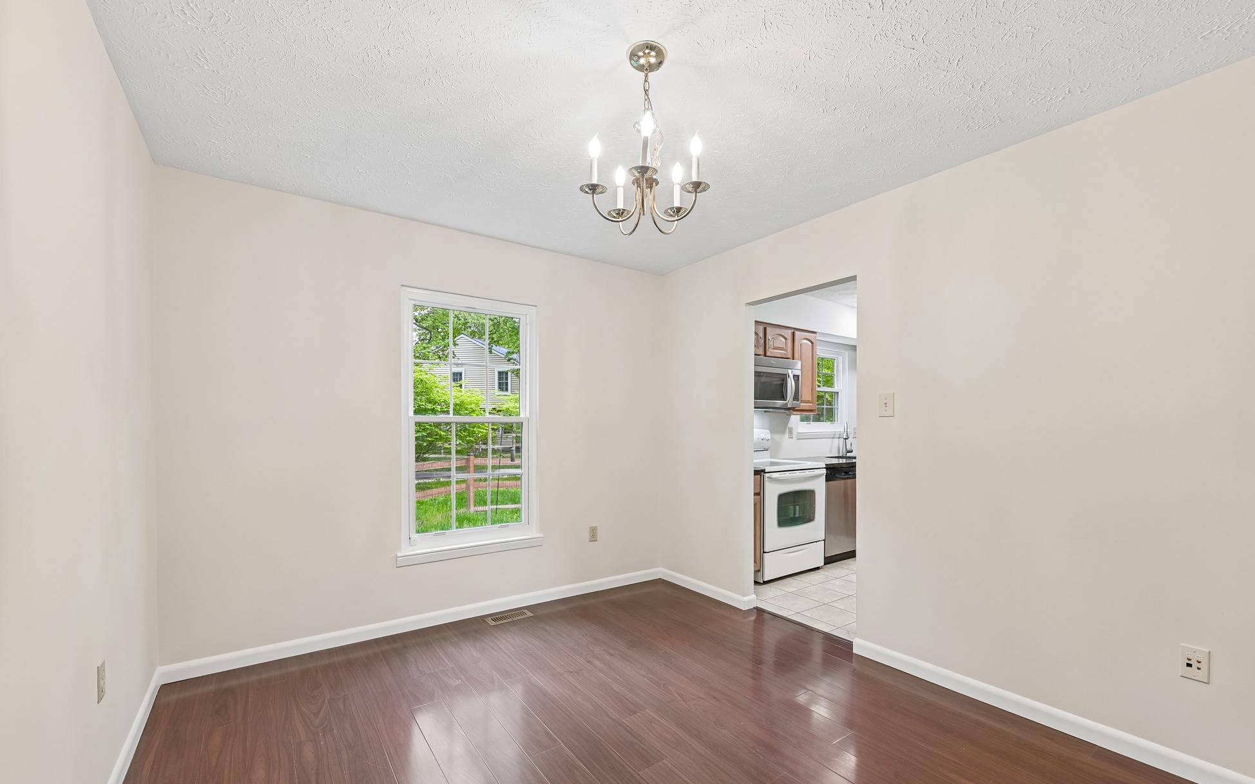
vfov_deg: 74.6
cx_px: 634
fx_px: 513
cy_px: 426
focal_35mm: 15
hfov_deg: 101.5
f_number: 8
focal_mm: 14
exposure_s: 1/8
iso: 400
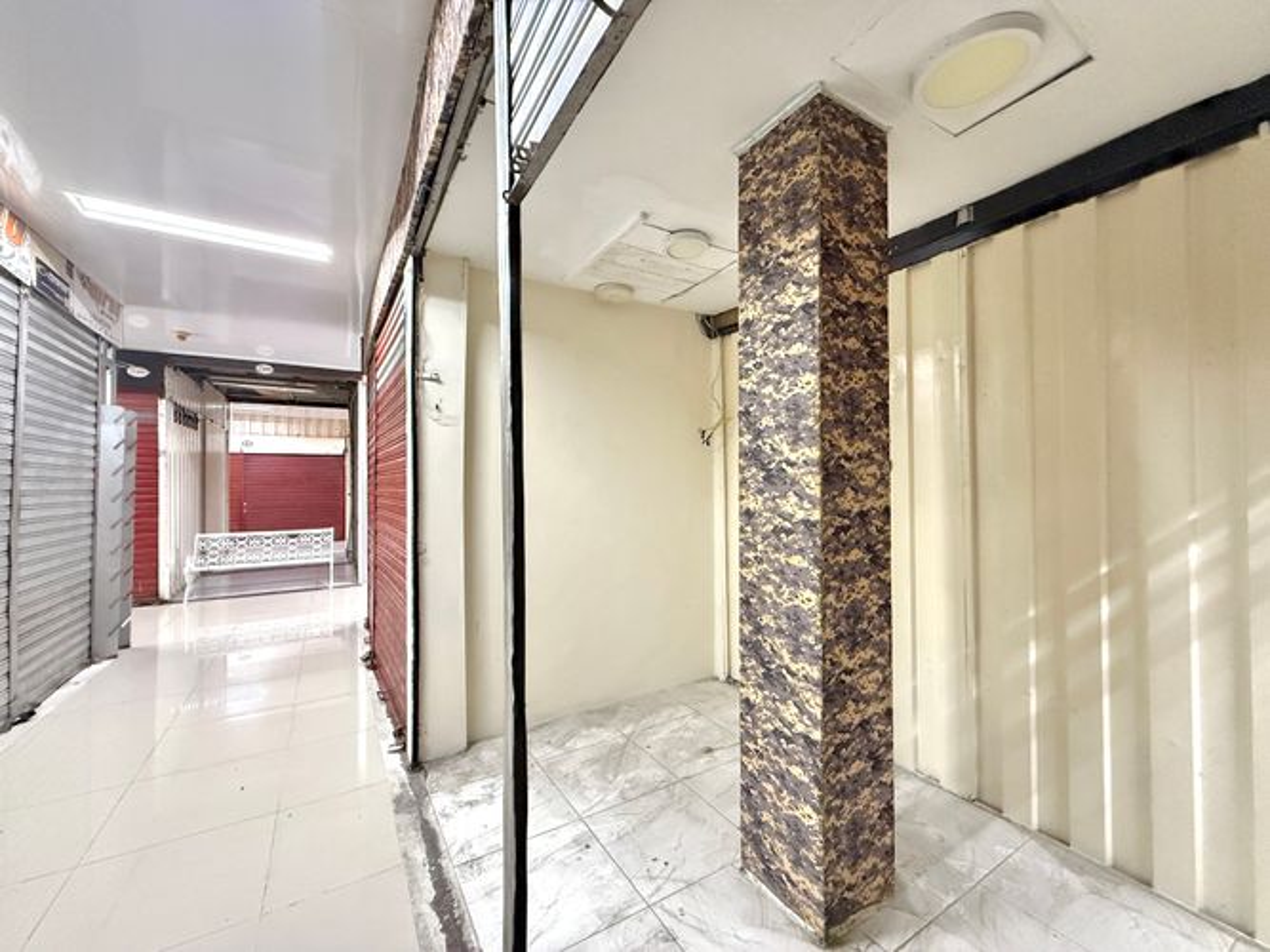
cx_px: 635
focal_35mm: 14
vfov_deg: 85.7
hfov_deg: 102.1
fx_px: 514
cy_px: 476
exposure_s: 1/60
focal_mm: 2.22
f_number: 2.2
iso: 1000
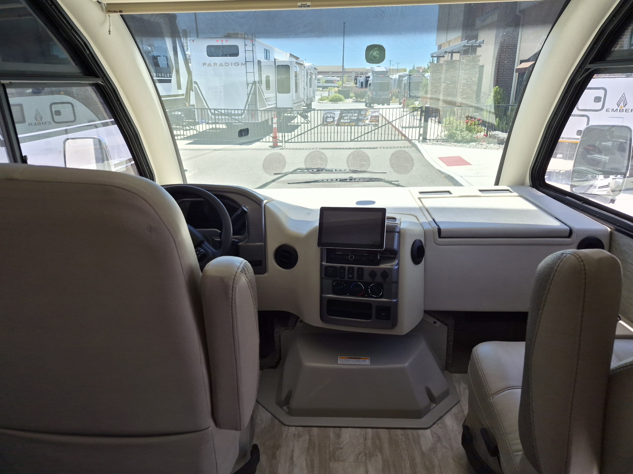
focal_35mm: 23
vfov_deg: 58.9
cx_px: 316
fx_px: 421
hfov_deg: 73.9
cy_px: 237
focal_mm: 5.4
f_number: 1.8
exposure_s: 1/3333
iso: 80
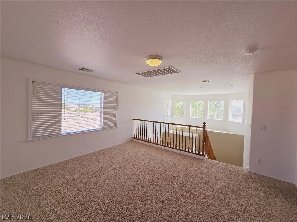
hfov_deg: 106.2
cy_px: 111
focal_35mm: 13
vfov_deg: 89.9
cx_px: 148
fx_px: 112
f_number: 2.2
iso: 50
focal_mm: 2.2
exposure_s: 1/347
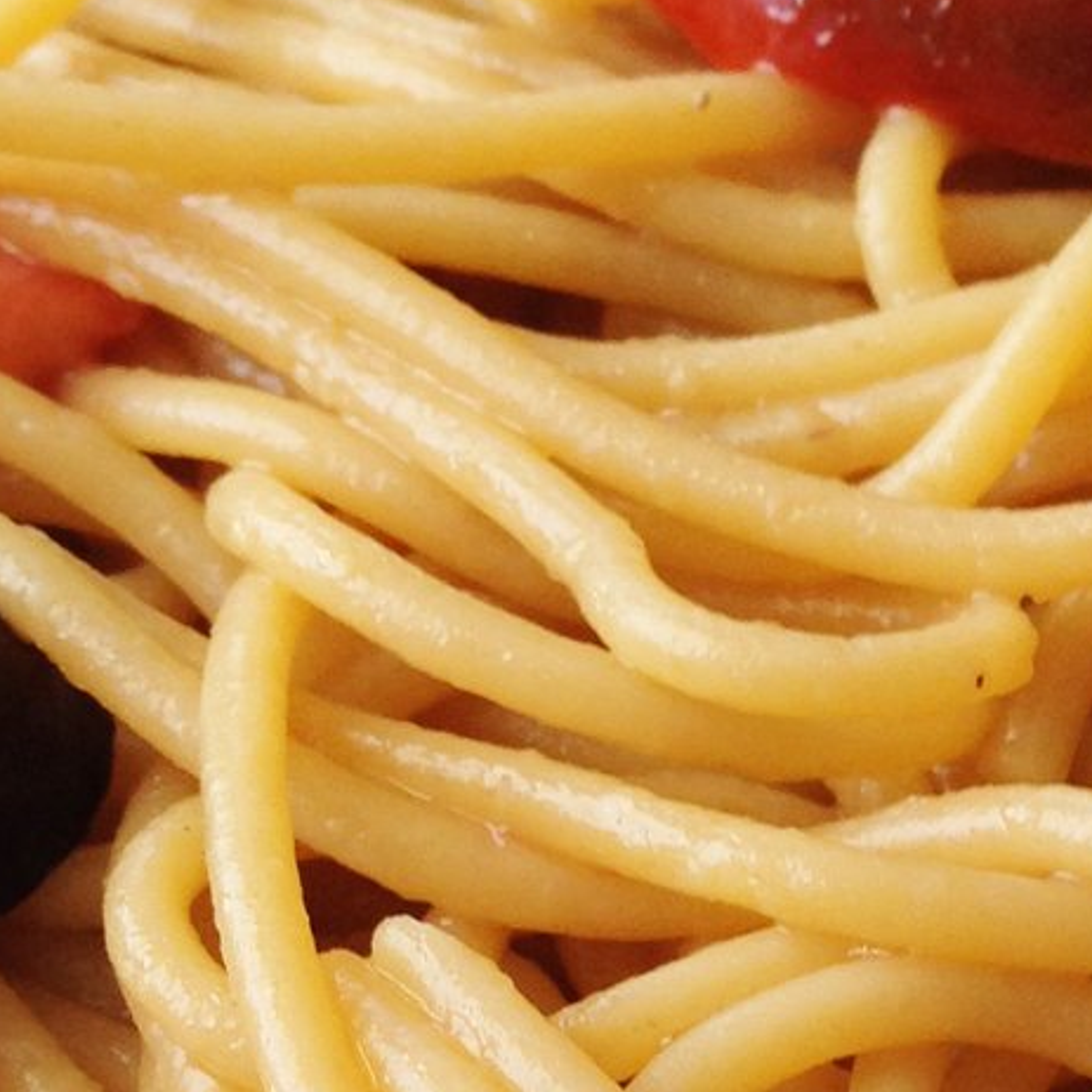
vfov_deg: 13.7
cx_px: 1007
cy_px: 962
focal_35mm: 126
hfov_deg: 13.7
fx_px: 4497
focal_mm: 4.13
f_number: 2.4
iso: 64
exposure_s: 1/60
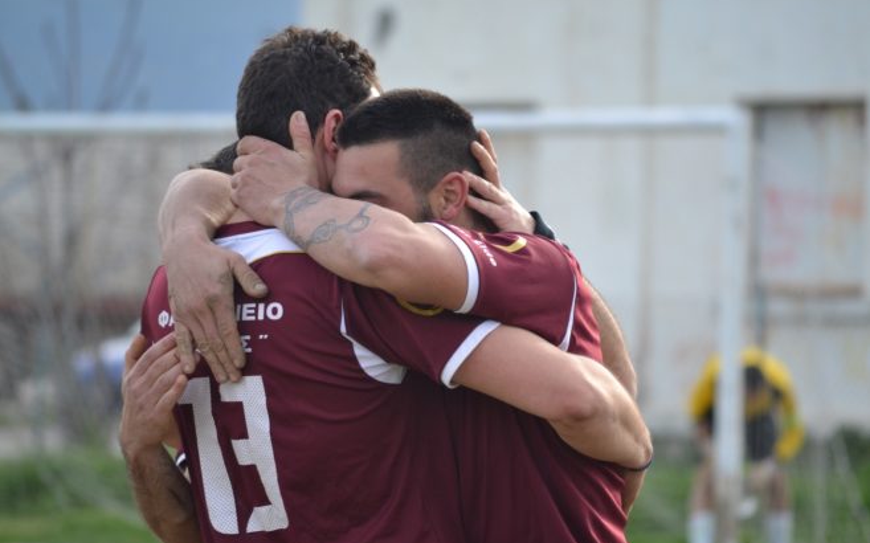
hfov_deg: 7.2
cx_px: 436
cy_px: 261
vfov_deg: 4.5
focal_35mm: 292
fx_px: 6920
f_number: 5.6
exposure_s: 1/500
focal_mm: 190
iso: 640
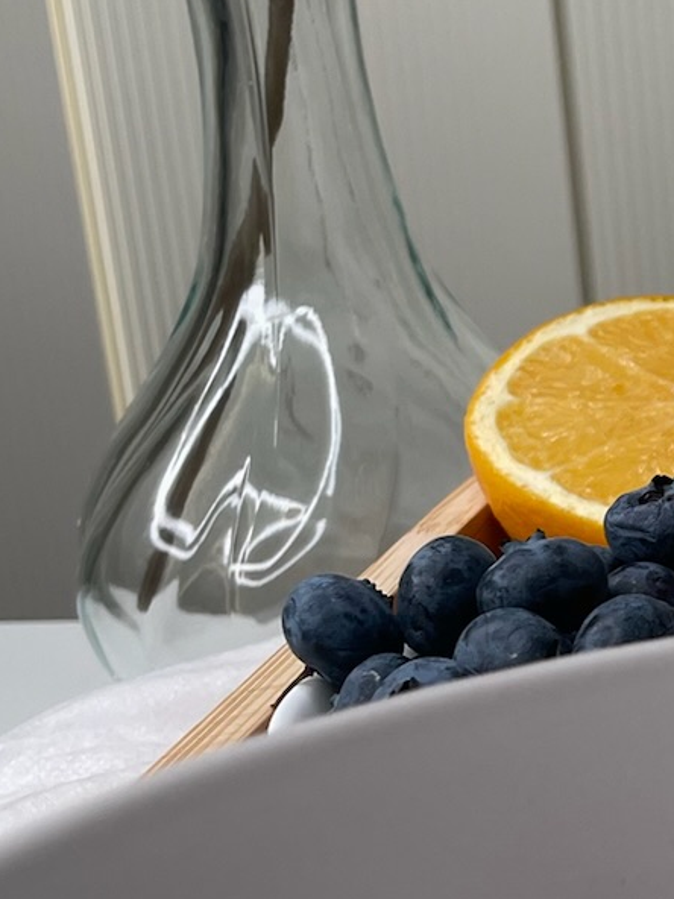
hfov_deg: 15.2
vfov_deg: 21.7
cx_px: 1005
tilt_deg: -17.9
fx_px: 2336
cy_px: 591
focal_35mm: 90
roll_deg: +2.1
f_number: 1.6
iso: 40
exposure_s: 1/121
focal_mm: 4.2
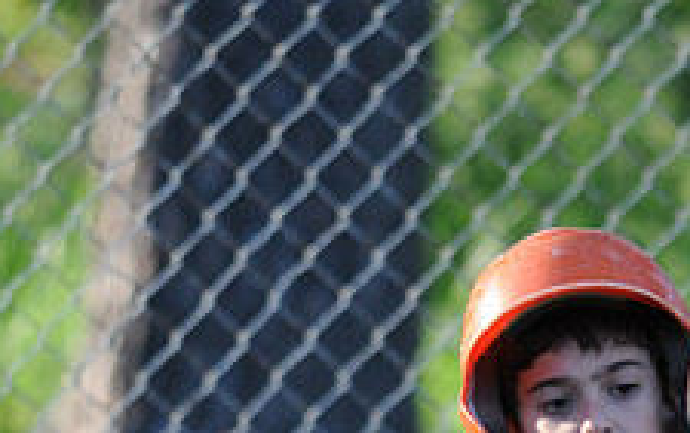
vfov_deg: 1.1
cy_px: 860
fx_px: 22187
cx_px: 406
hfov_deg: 1.8
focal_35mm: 1179
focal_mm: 300
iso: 800
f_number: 4
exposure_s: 1/1000
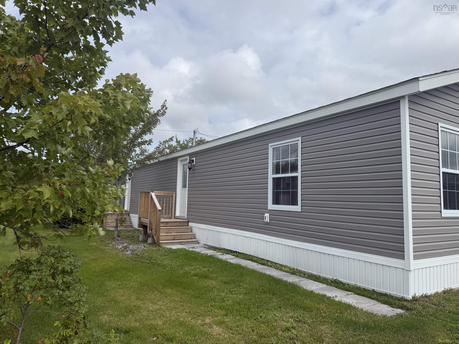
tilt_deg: +6.3
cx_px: 230
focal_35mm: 24
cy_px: 172
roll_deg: -2.4
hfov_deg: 71.6
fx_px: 318
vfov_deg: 56.8
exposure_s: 1/4975
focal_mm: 6.76
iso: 80
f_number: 1.78
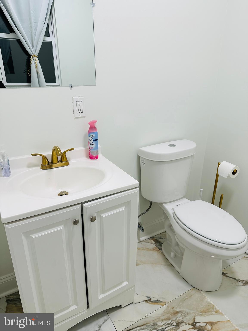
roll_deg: -0.5
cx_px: 124
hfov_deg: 56.8
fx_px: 229
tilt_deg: -22.2
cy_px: 166
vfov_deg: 71.6
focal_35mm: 24
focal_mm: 6.86
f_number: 1.78
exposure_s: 1/120
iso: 80
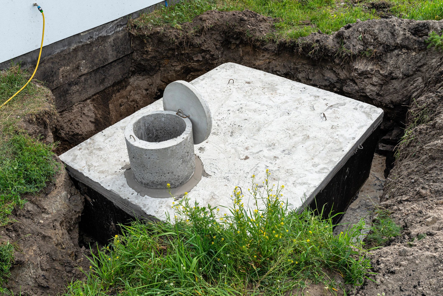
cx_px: 222
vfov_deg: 37.9
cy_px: 148
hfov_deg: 54.4
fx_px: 431
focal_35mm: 35
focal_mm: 35
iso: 100
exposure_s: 1/250
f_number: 8
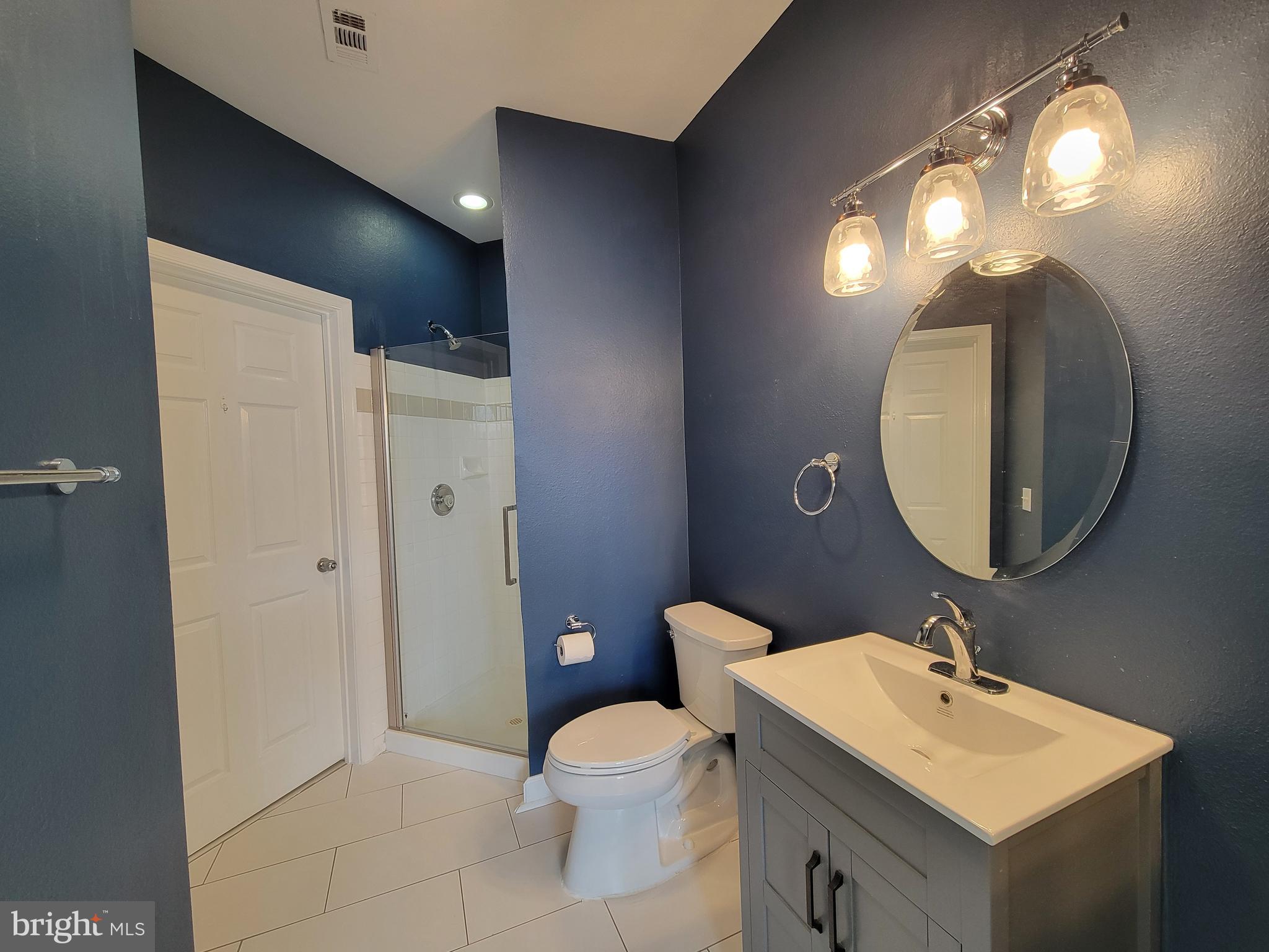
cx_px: 634
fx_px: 477
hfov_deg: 106.2
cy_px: 476
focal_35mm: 13
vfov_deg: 89.9
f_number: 2.2
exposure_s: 1/60
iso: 160
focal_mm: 2.2
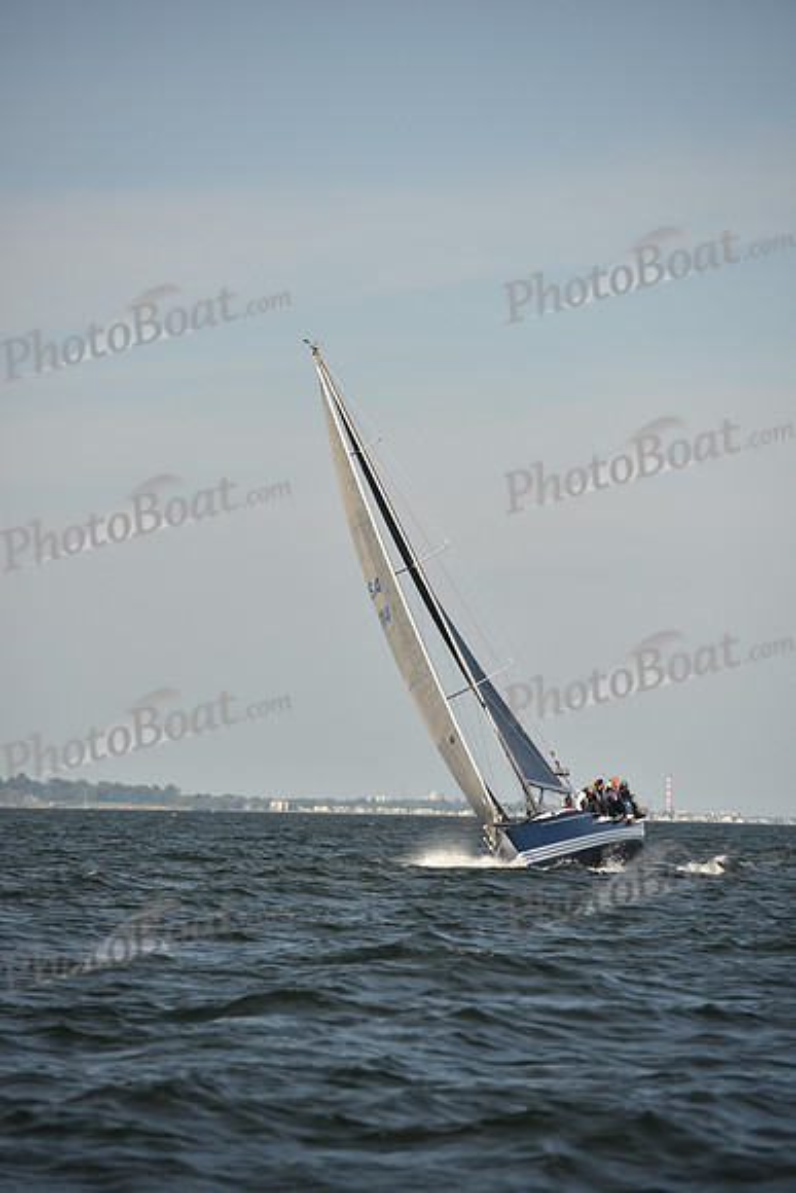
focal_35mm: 200
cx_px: 398
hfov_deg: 6.9
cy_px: 596
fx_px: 6629
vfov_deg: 10.3
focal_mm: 200
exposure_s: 1/800
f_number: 4.5
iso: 250
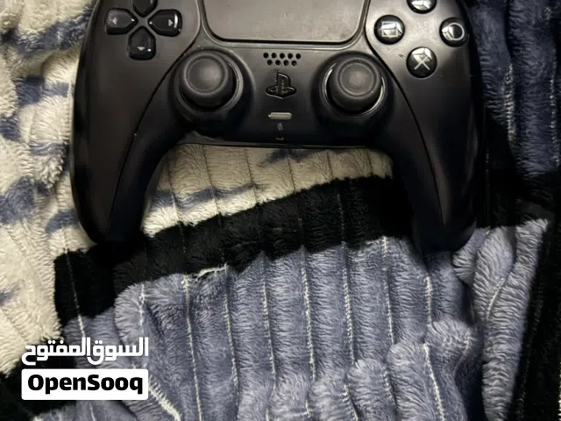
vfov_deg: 56.8
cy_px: 210
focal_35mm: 24
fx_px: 389
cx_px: 280
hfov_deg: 71.6
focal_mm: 6.76
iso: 2000
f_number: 1.78
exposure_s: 1/9
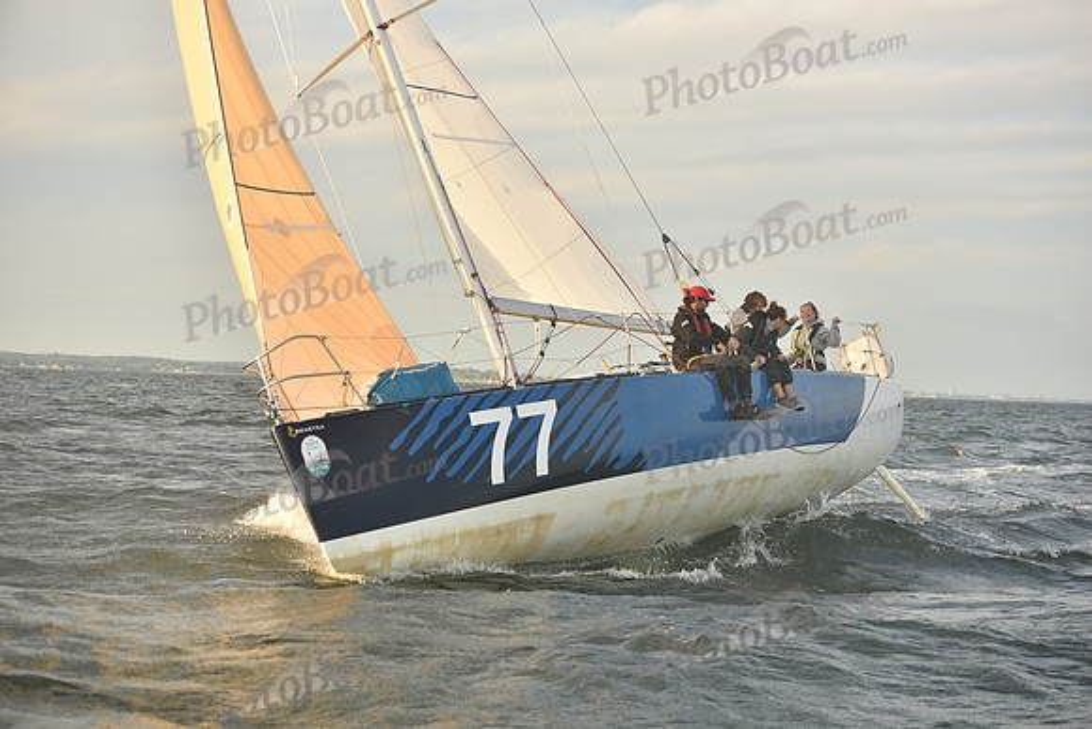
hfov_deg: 28.8
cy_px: 364
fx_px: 2124
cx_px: 546
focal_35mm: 70
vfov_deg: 19.5
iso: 250
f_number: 4
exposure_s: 1/640
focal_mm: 70
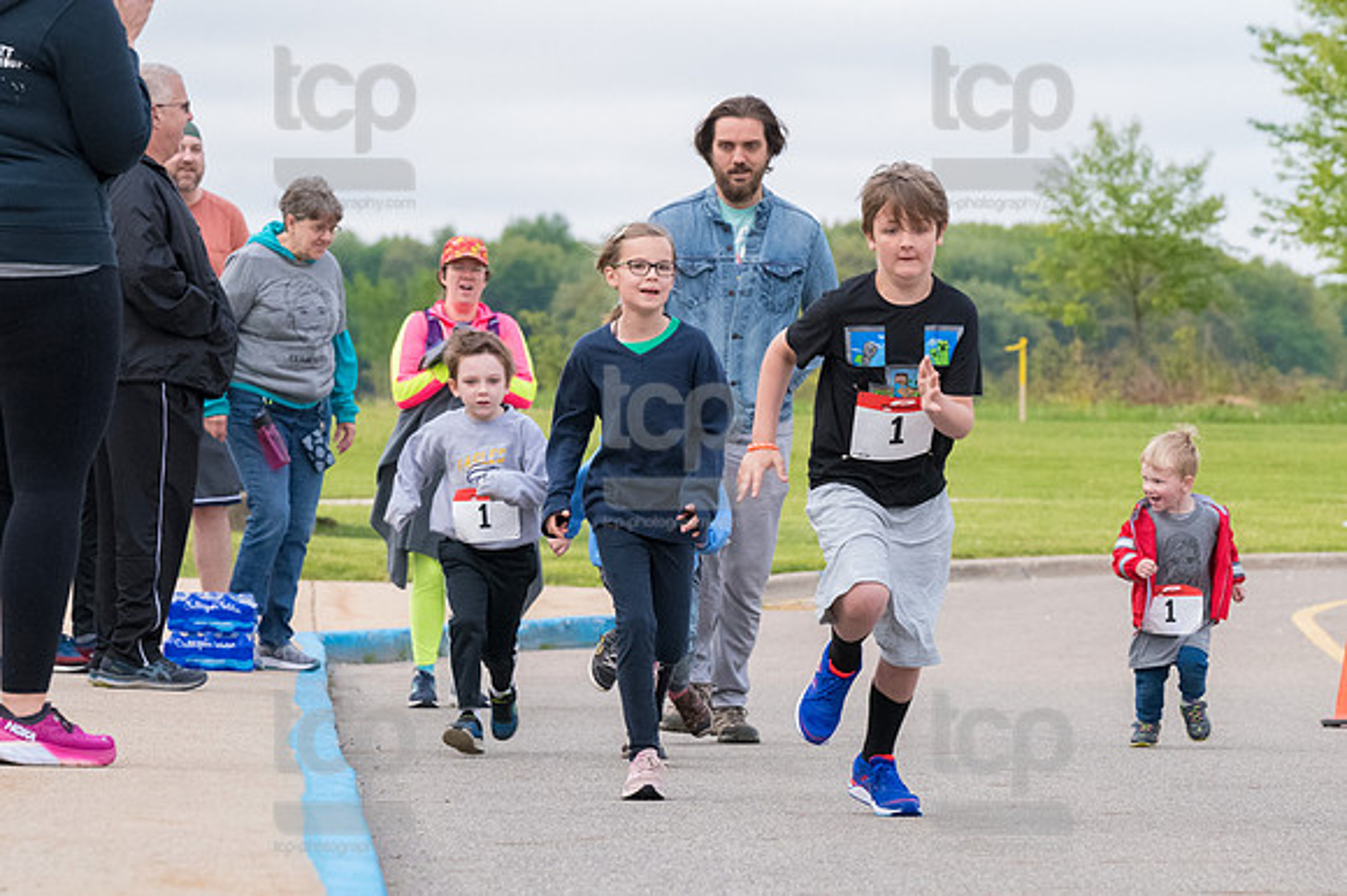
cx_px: 674
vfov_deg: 6.3
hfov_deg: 9.5
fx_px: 8114
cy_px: 448
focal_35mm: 217
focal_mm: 145
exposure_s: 1/1250
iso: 3200
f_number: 7.1
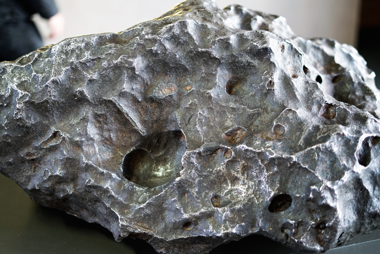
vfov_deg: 27.0
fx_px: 528
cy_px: 127
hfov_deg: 39.6
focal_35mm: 50
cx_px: 190
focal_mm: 50
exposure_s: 1/160
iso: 1600
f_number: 2
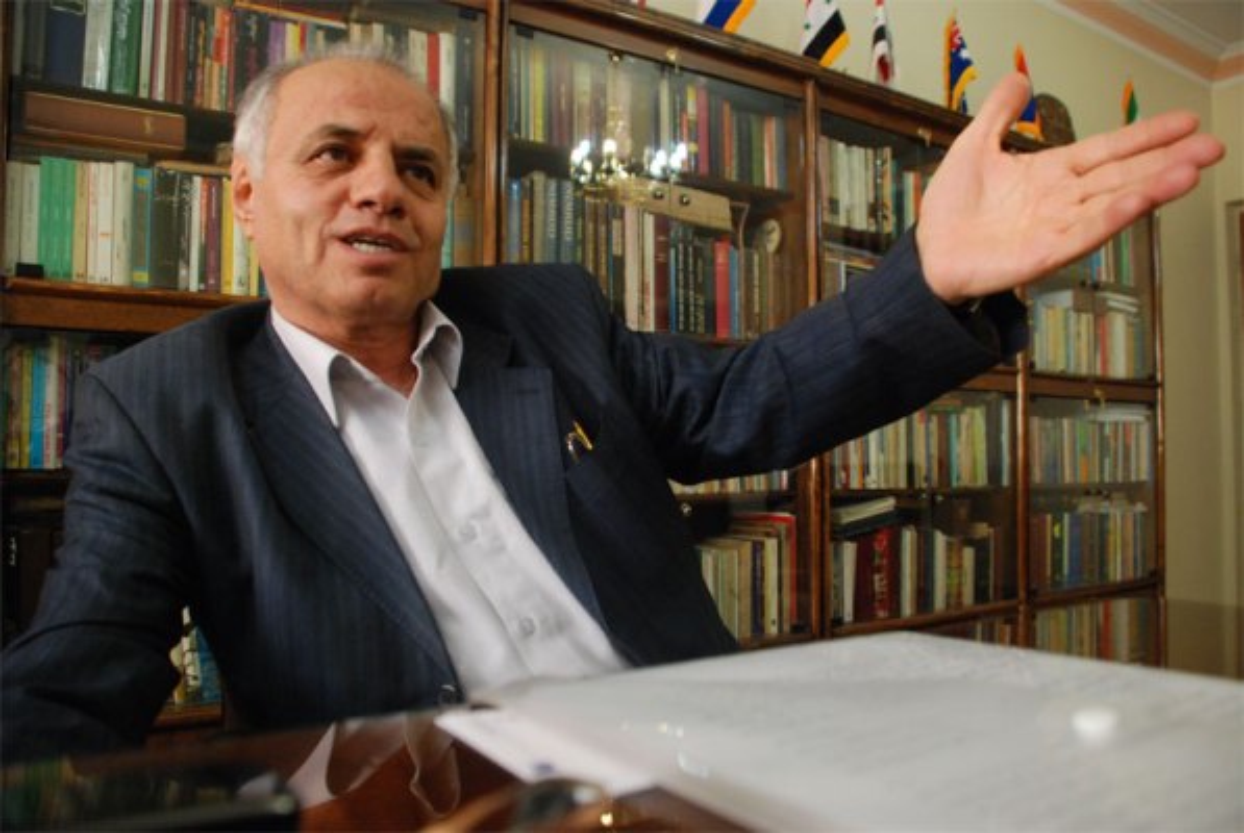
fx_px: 934
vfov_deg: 48.1
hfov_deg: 67.3
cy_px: 416
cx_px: 622
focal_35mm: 27
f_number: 3.5
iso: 1000
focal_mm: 18
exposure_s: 1/30
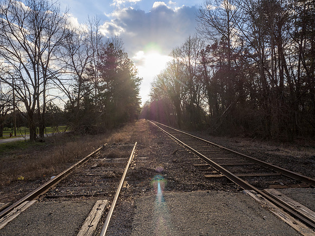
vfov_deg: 56.8
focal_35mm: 24
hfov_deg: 71.6
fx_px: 218
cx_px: 158
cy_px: 118
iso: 200
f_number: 7.1
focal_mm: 12
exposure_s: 1/320
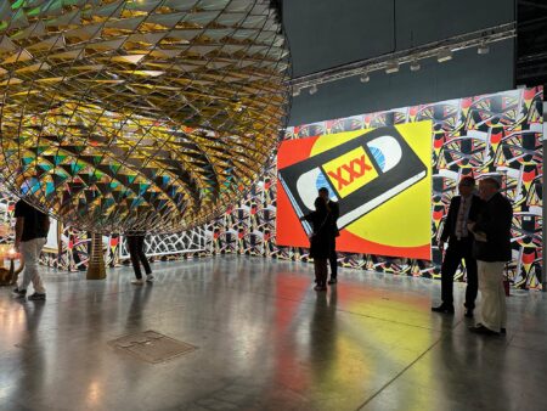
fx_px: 379
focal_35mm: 24
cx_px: 274
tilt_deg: -0.3
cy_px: 206
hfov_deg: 71.6
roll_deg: -0.4
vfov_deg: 56.9
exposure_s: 1/120
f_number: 1.78
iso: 250
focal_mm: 6.86
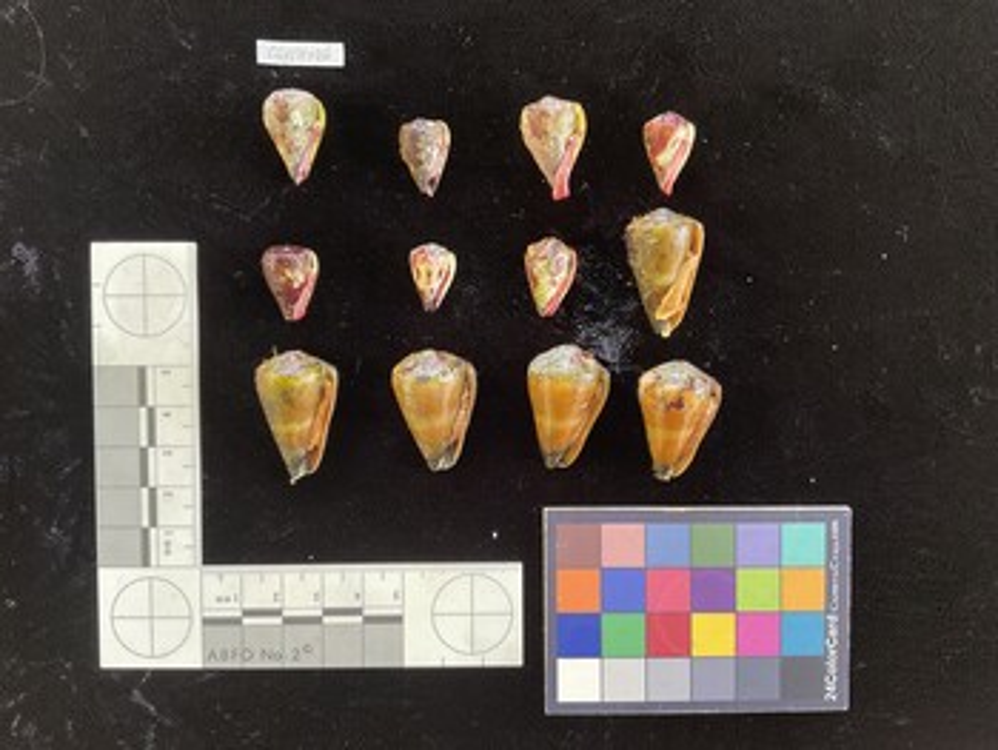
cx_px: 499
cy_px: 375
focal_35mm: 29
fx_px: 837
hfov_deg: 61.6
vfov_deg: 48.3
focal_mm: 3
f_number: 1.8
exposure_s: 1/50
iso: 100
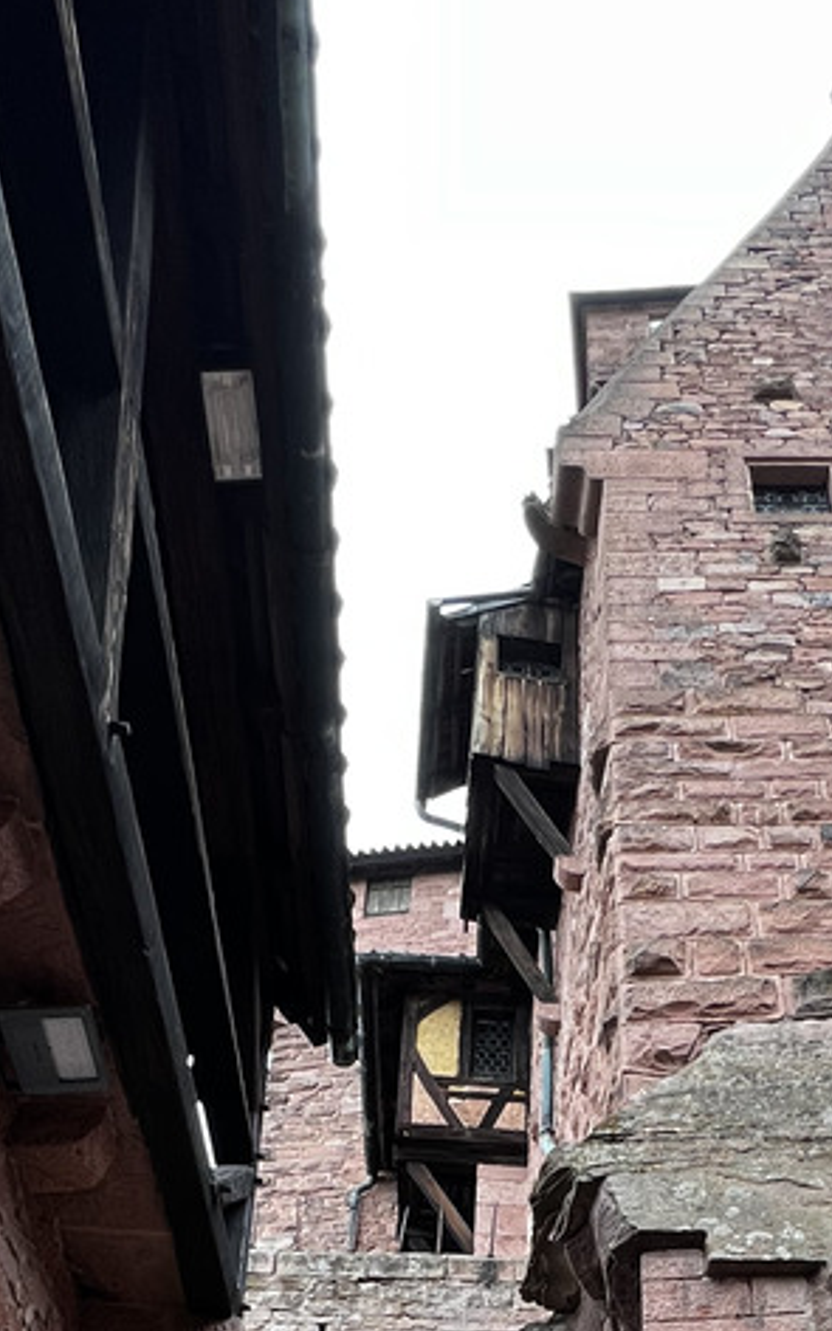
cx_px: 629
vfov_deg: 42.2
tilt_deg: +28.6
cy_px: 1497
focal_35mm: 35
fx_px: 1270
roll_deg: +1.5
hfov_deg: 35.4
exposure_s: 1/99
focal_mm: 1.57
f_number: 1.8
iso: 64
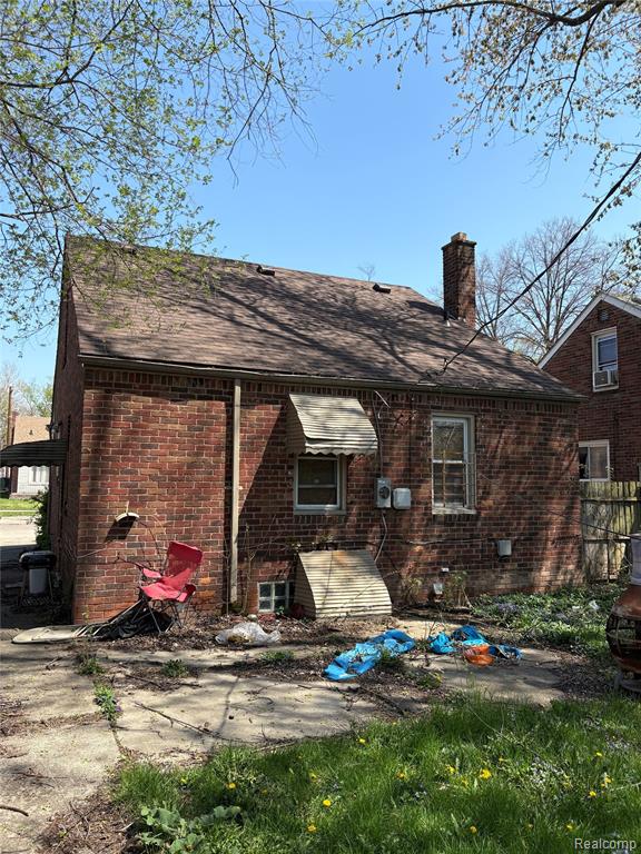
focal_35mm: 26
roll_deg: -1.3
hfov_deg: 53.1
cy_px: 427
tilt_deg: +5.4
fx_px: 642
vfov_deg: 67.3
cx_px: 320
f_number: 1.6
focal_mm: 5.96
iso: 50
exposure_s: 1/1550
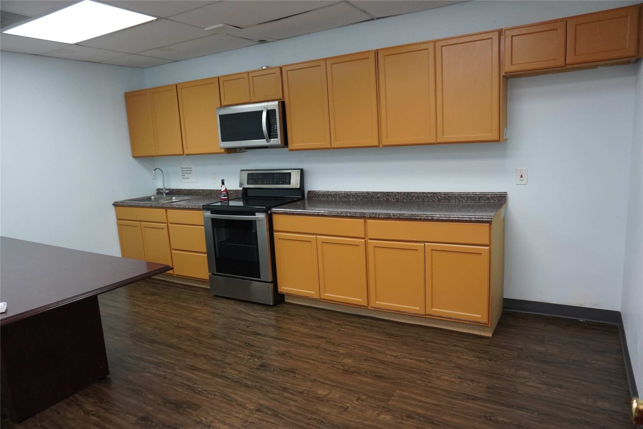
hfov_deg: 73.7
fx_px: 429
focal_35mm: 24
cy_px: 214
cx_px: 322
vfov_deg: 53.1
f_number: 4
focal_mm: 16
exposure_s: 1/160
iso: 1000
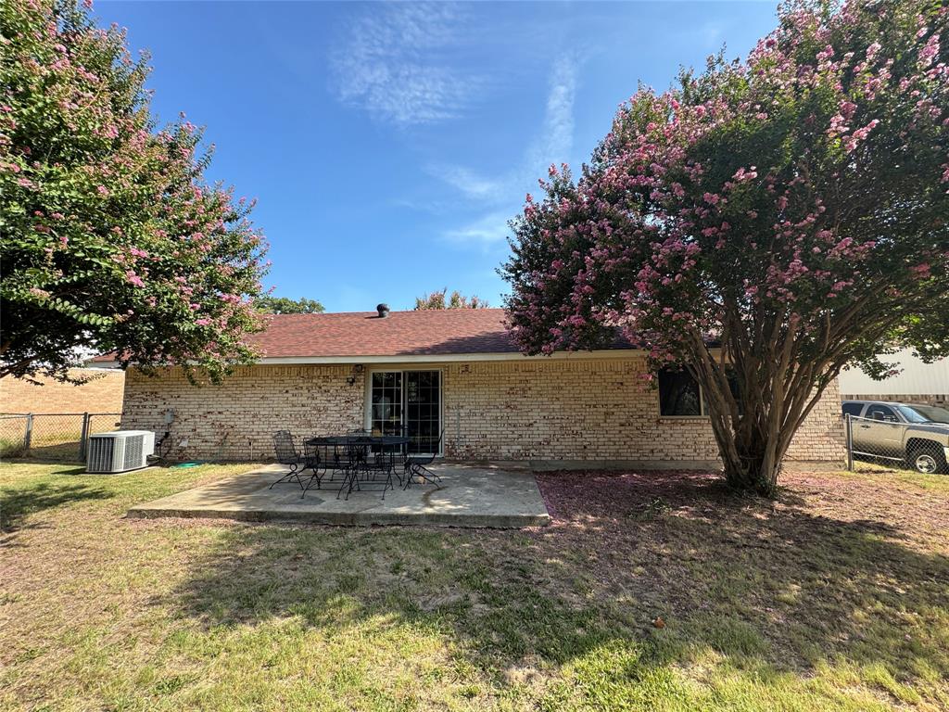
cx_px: 474
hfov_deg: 102.1
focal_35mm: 14
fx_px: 384
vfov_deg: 85.7
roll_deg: -0.8
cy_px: 356
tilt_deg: +4.6
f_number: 2.2
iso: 40
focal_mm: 2.22
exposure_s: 1/636
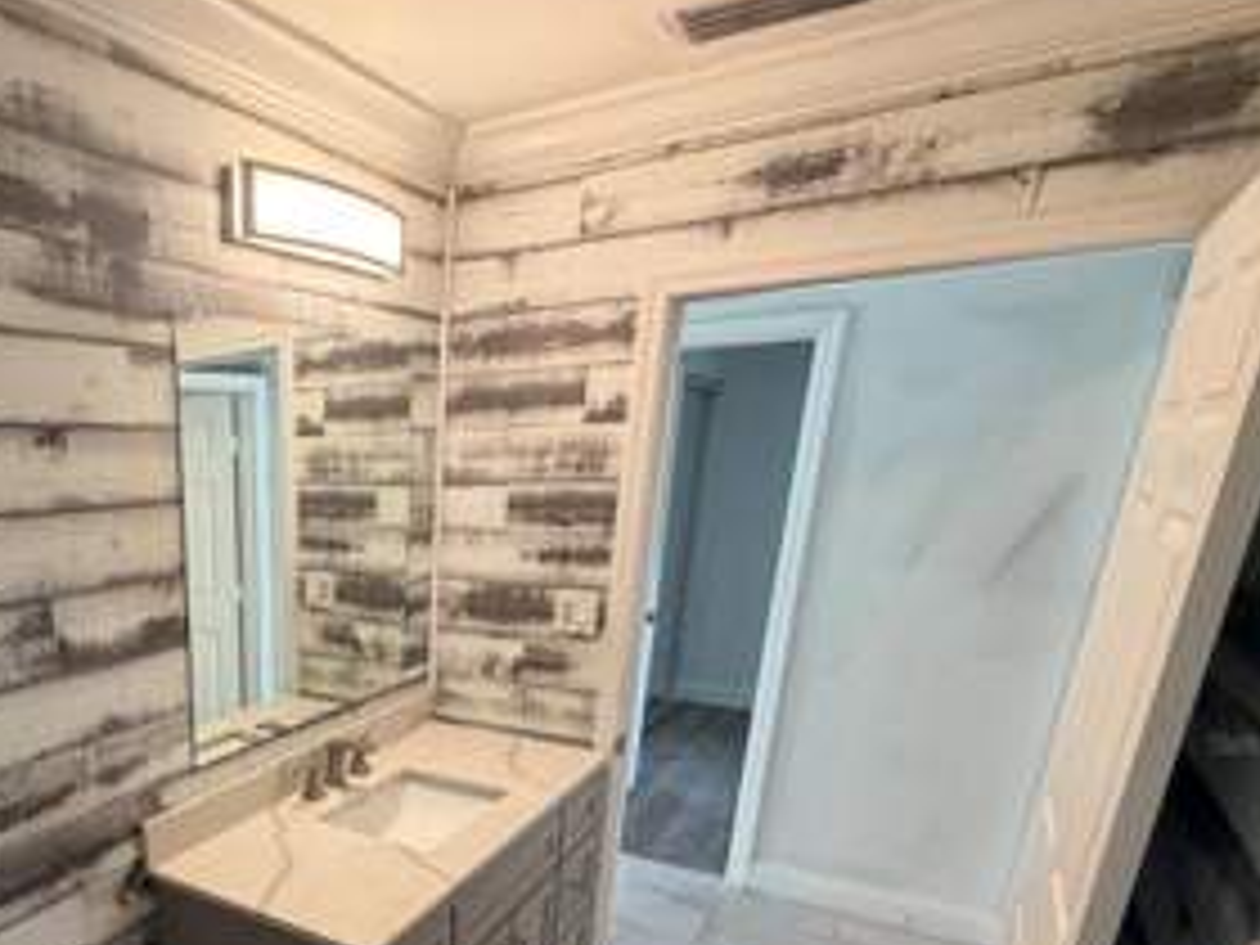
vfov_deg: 53.4
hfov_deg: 65.3
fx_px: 874
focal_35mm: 24
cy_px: 742
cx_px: 256
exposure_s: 1/120
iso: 250
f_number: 2.2
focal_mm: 2.22
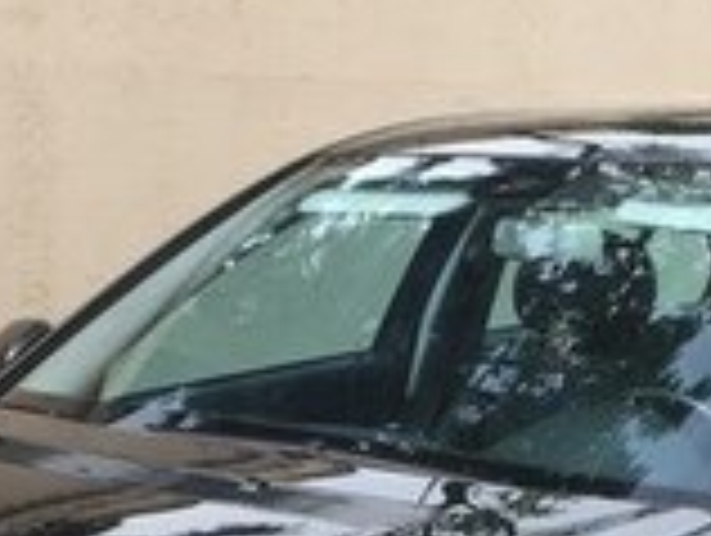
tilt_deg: -12.6
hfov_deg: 16.3
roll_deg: -1.5
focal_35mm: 121
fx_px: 2489
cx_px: 346
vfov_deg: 11.9
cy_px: 732
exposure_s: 1/638
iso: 32
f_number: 2.2
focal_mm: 4.15
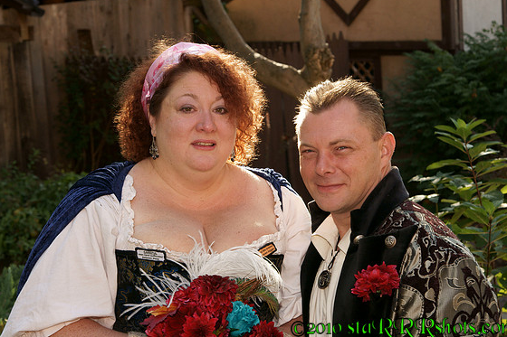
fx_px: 1204
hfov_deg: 23.8
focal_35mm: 86
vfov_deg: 16.0
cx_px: 260
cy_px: 168
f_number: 7.1
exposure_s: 1/160
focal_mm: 55
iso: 400
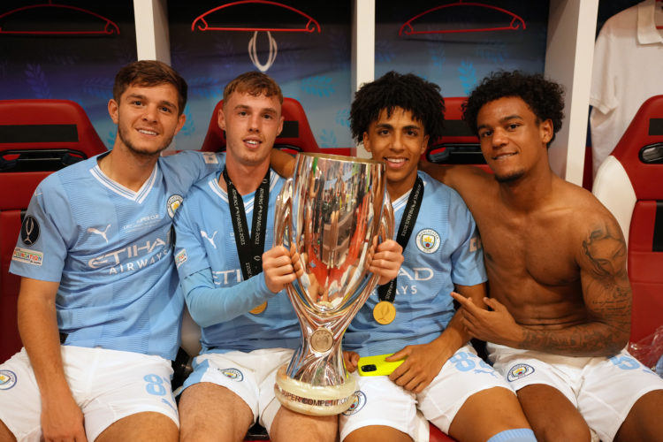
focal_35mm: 35
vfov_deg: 37.9
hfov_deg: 54.4
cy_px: 221
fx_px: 645
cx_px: 332
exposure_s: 1/250
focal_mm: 35
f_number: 2
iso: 1600
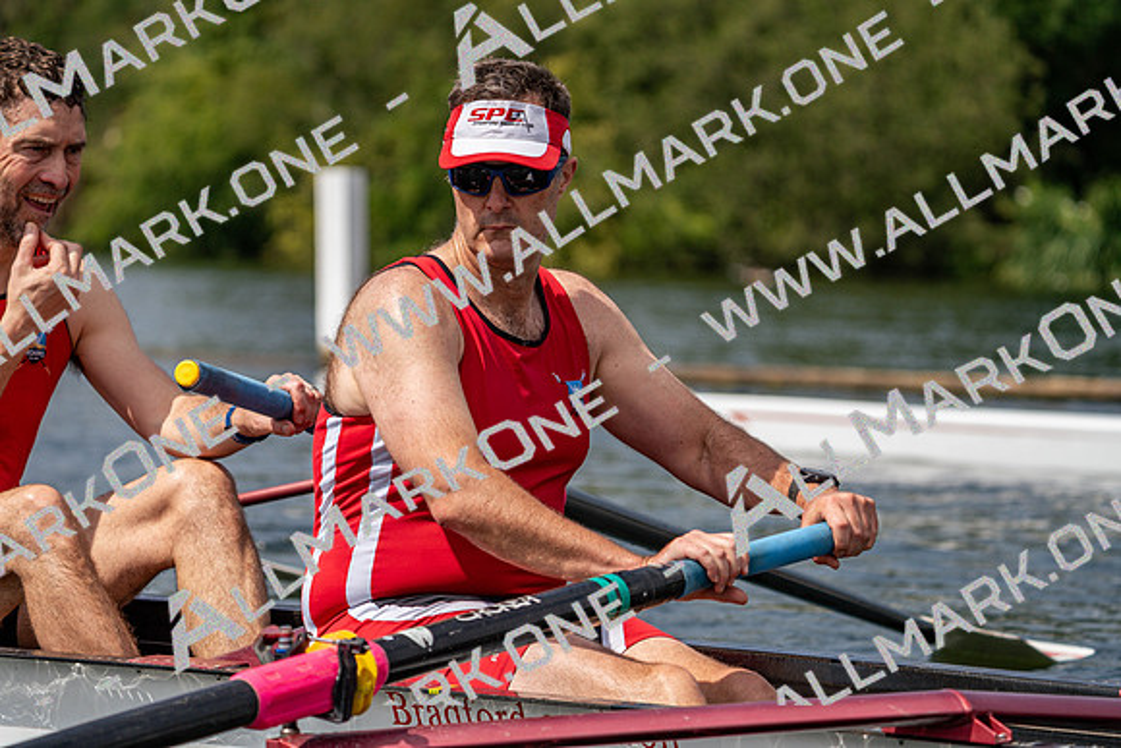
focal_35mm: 200
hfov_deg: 10.3
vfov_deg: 6.9
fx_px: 6229
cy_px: 374
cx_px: 560
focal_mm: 200
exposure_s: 1/1600
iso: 160
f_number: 5.6
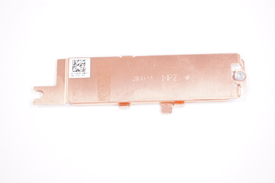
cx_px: 138
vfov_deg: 22.0
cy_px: 92
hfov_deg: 32.7
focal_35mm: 62
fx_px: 469
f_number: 6.3
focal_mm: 41
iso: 1250
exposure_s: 1/320
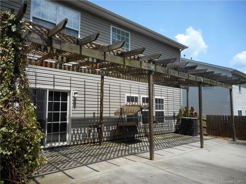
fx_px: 178
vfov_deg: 54.9
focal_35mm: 25
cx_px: 123
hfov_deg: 69.4
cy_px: 92
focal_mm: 4.5
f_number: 3.7
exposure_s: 1/640
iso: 80
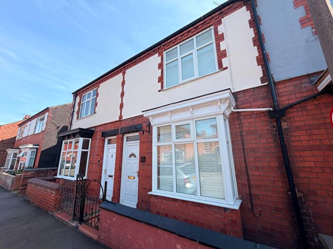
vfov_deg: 85.7
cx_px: 166
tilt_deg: +13.7
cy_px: 124
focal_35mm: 14
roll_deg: +1.0
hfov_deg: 102.1
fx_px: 135
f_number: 2.2
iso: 40
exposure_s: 1/638
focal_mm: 2.22
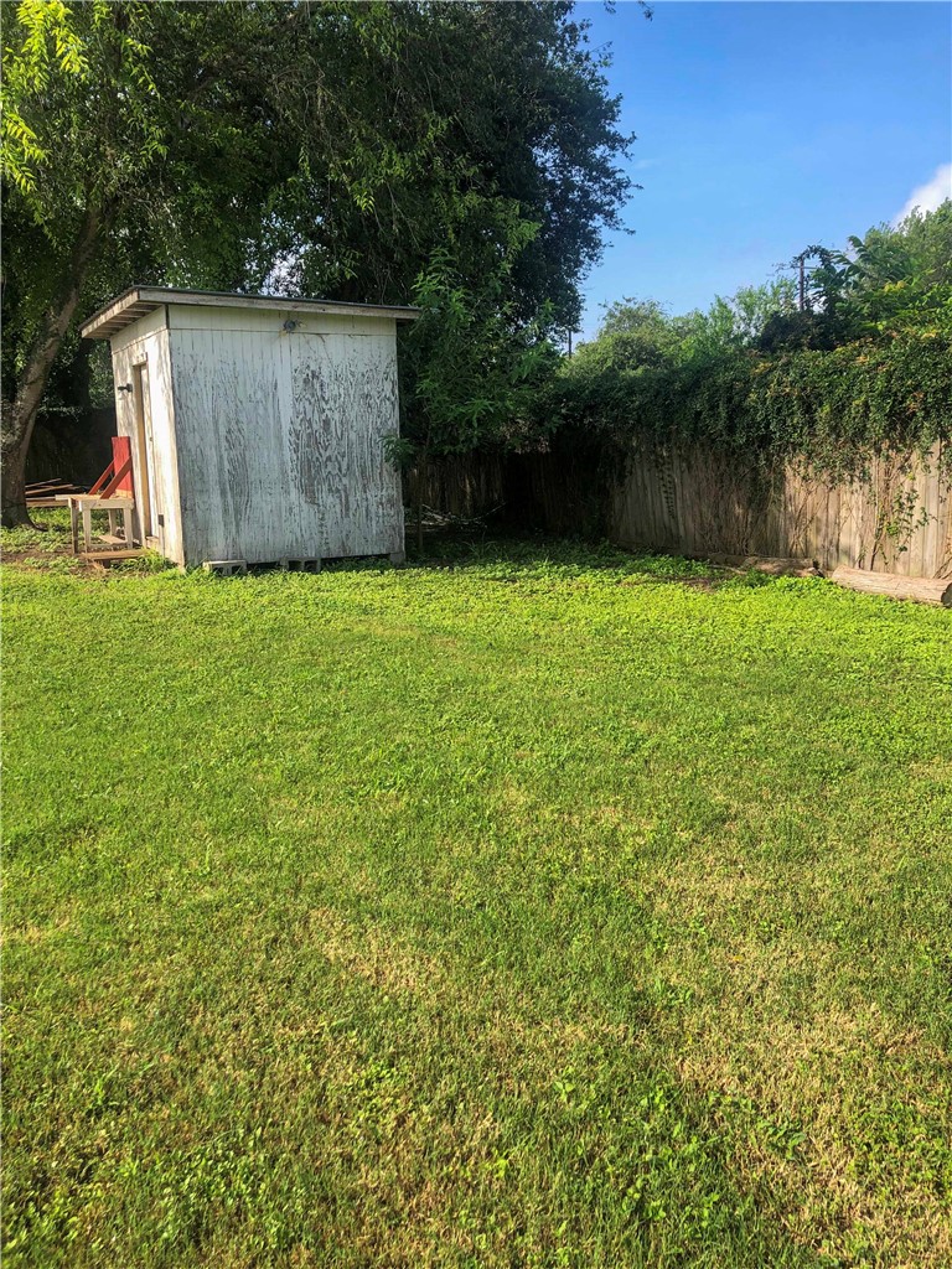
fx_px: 1027
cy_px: 634
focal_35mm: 28
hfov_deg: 49.7
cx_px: 476
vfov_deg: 63.4
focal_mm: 4
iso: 20
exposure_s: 1/883
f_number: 1.8
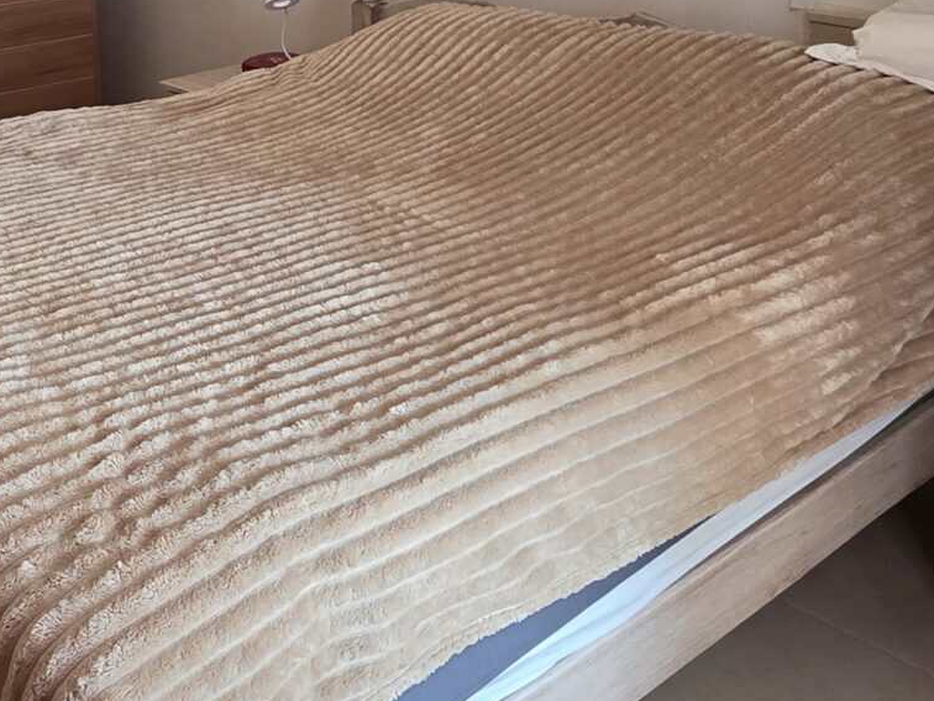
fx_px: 1187
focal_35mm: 44
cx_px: 83
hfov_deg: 39.6
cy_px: 25
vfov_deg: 30.8
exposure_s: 1/50
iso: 250
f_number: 1.9
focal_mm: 2.2
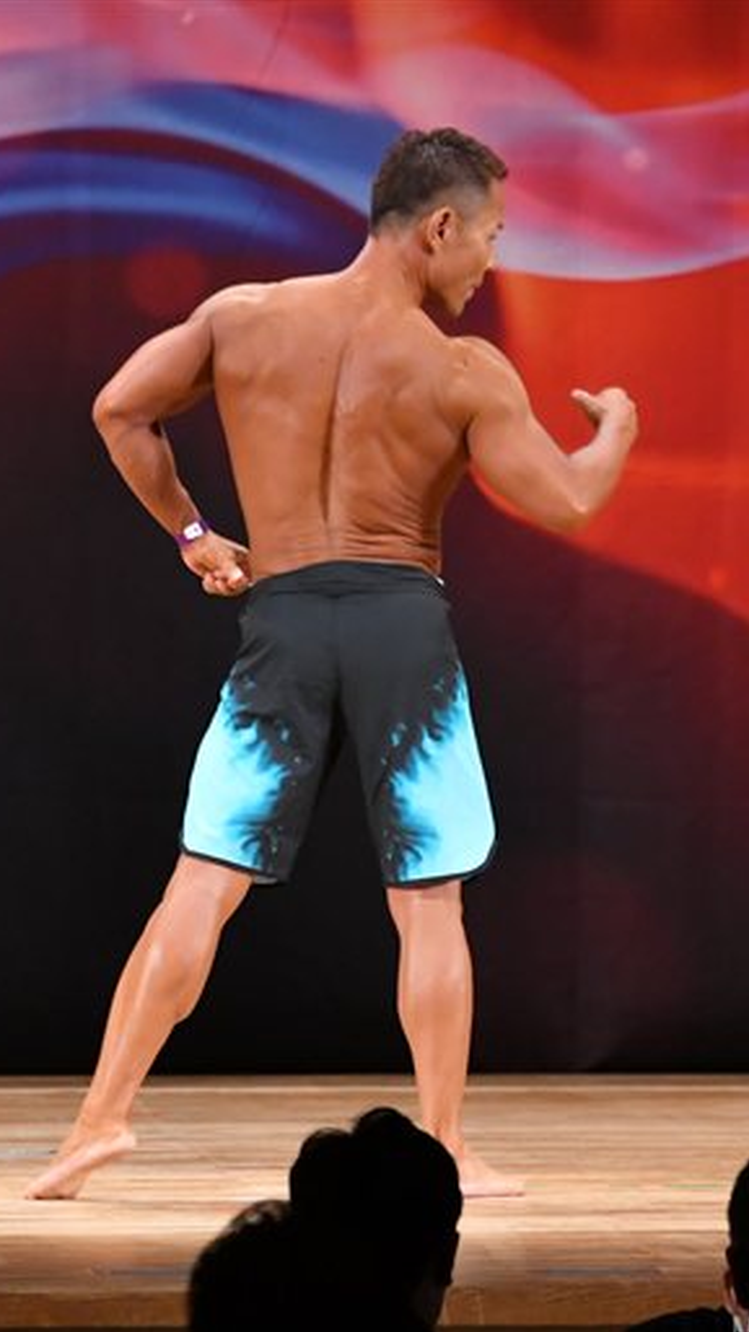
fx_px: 13386
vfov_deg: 5.7
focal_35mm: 379
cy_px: 666
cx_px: 307
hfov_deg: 3.2
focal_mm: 160
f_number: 5.6
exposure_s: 1/400
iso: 3200
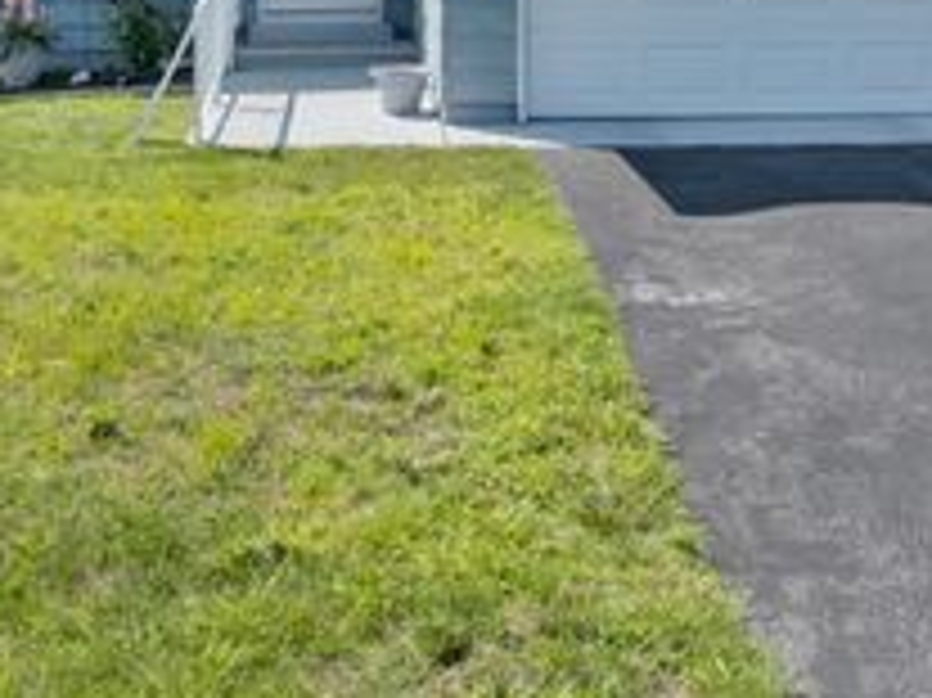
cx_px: 405
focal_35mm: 58
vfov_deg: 23.5
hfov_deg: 33.2
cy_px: -90
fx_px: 1561
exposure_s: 1/5000
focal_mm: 12.29
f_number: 2.8
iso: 160
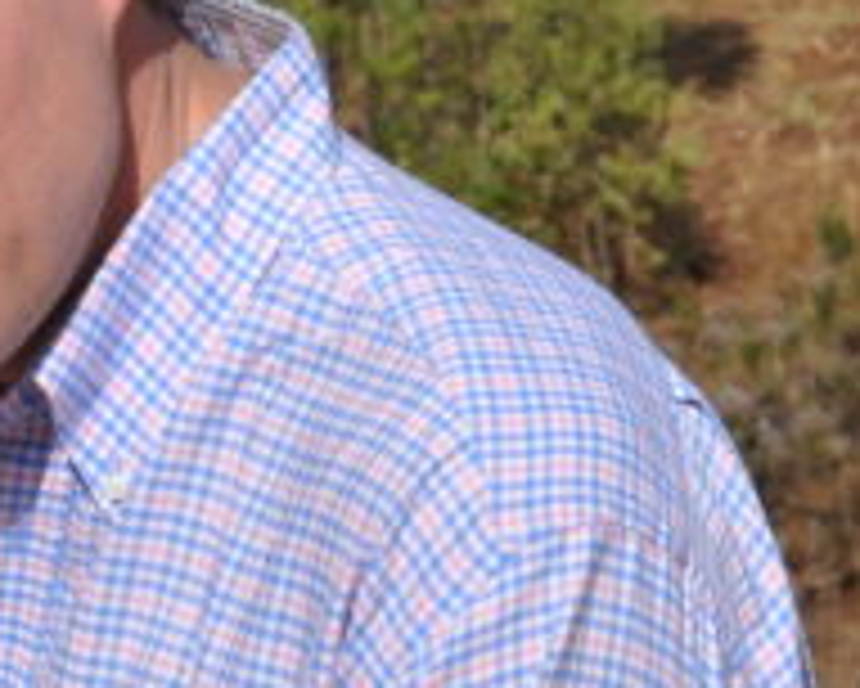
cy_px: 364
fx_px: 9575
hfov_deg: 5.1
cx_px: -266
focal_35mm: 376
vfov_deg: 4.1
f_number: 10
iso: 200
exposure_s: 1/400
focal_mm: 50
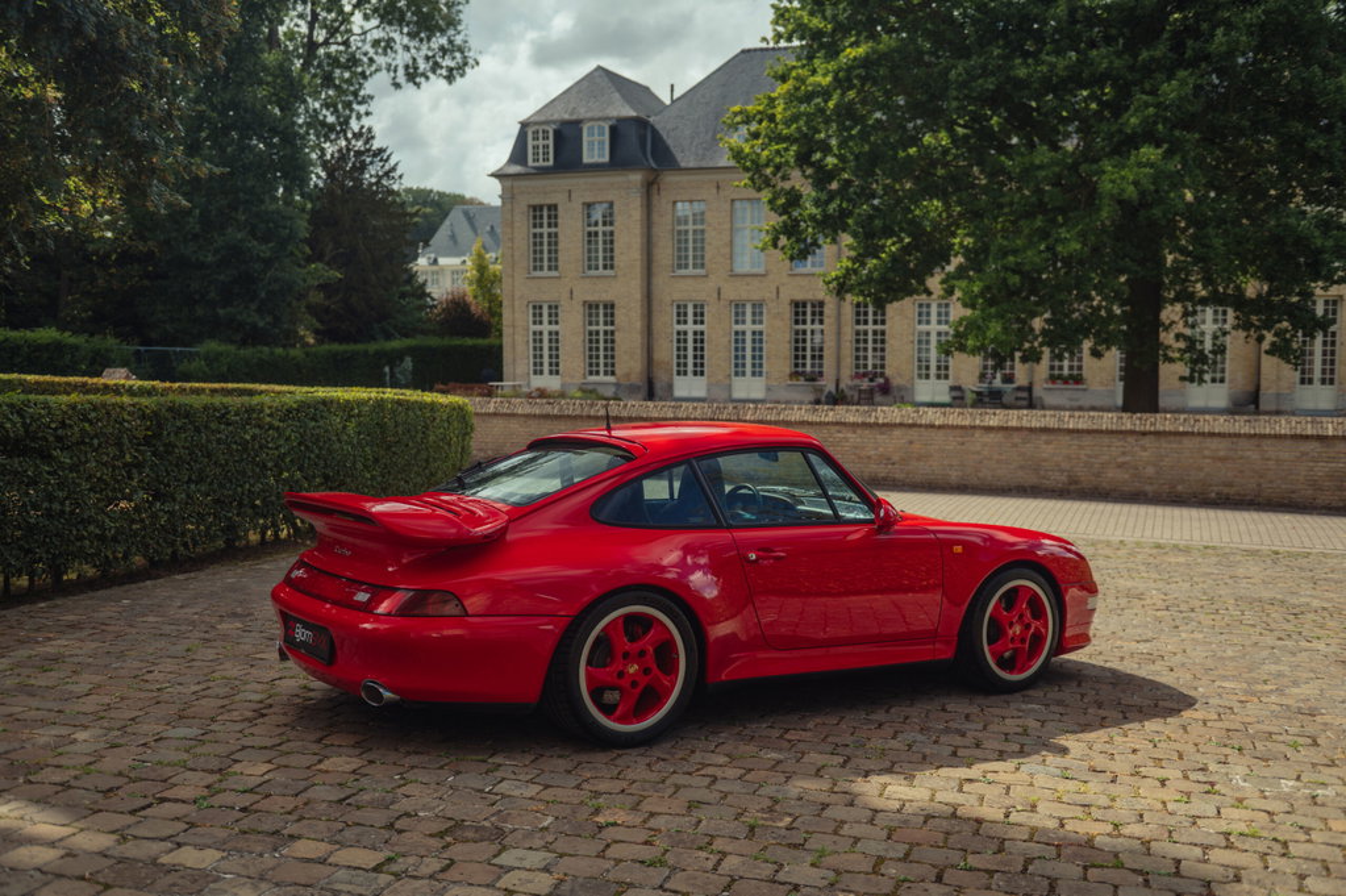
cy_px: 448
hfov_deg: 53.2
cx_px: 673
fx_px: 1345
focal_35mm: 36
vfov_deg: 36.8
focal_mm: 36
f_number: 3.2
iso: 100
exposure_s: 1/400
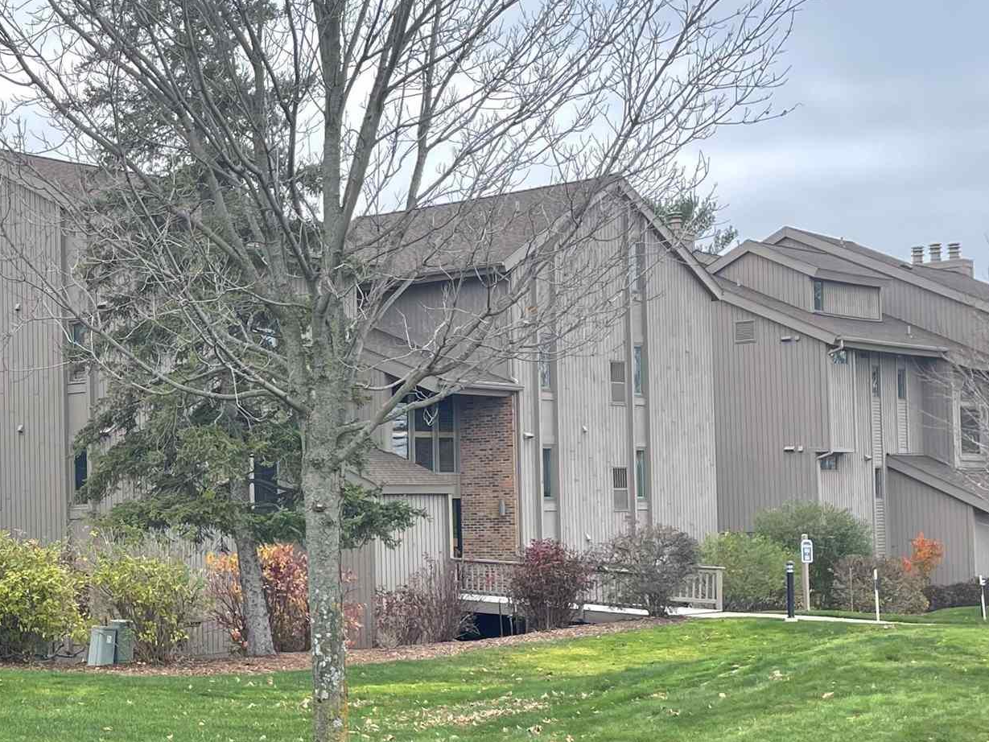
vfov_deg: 22.5
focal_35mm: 65
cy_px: 500
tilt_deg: +2.2
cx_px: 100
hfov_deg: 28.7
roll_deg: +1.3
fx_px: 1857
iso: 40
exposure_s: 1/121
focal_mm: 4.2
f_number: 1.6
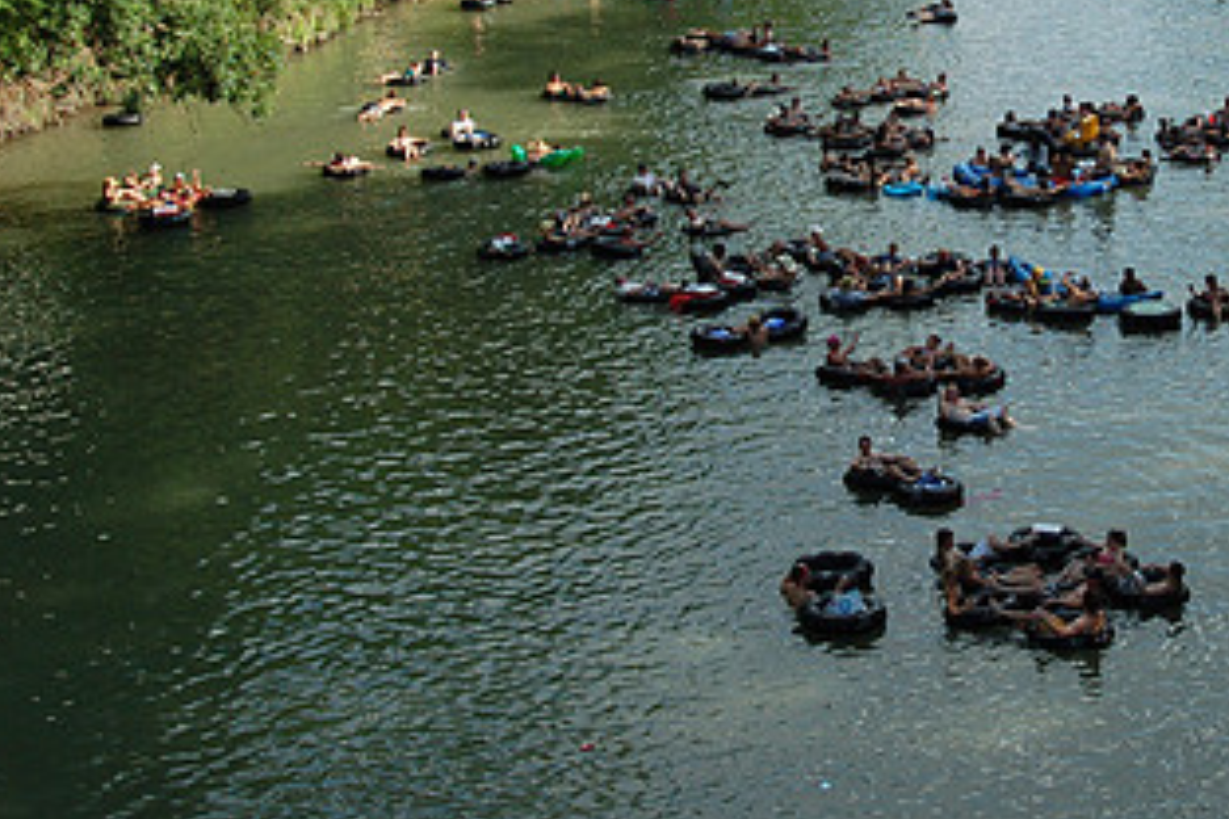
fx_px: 2663
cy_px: 173
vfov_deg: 17.4
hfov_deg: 25.5
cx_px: 993
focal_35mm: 78
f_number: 13
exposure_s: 1/200
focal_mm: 28
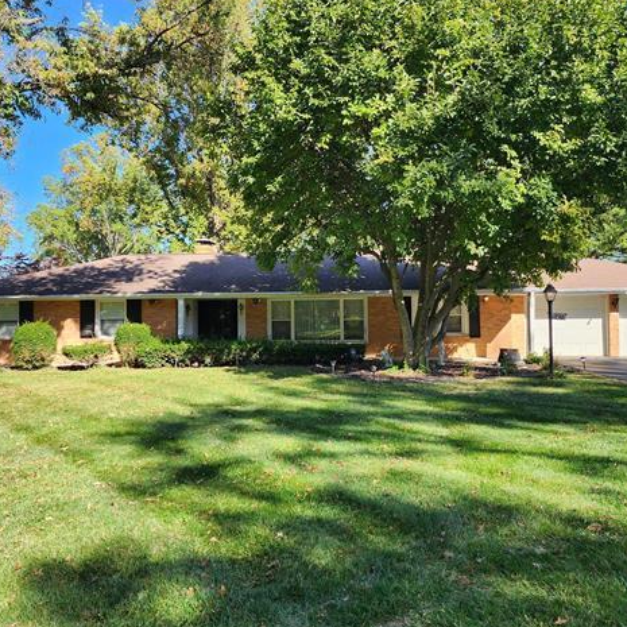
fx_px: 574
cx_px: 295
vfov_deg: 57.3
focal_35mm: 28
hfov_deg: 57.3
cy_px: 310
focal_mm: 6.4
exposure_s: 1/349
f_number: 1.8
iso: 12
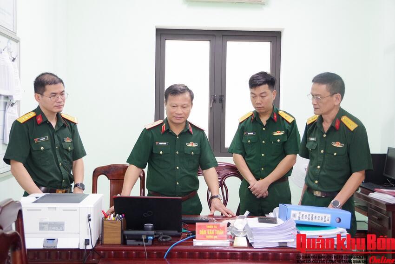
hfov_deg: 42.7
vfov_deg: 29.3
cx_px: 198
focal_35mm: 46
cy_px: 132
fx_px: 505
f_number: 4.5
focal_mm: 31
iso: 3200
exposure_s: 1/60
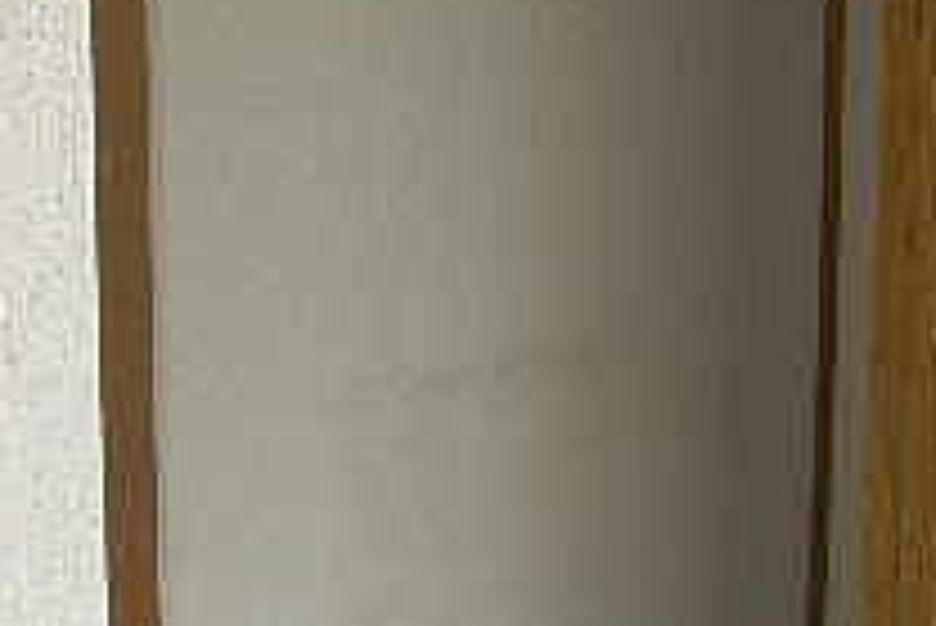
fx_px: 2914
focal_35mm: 112
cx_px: 747
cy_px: 581
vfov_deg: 12.2
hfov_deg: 18.1
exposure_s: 1/58.8
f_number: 2.7
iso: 64
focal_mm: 7.5
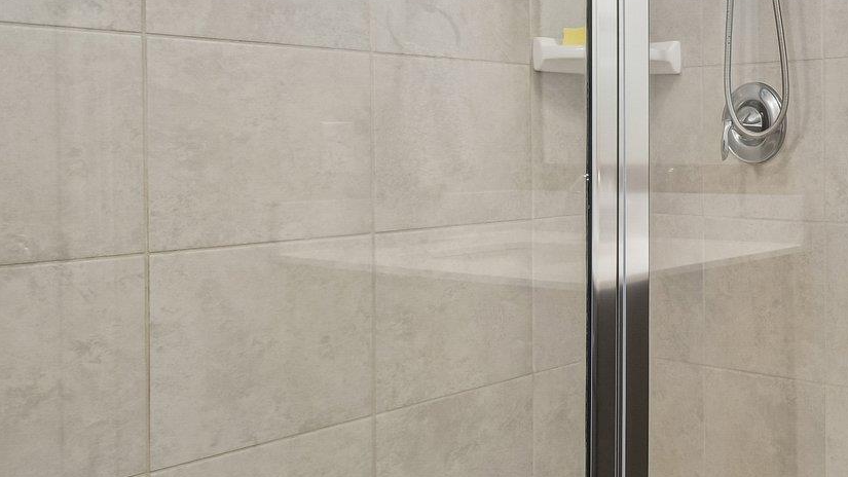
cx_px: 936
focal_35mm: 39
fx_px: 877
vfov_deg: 29.9
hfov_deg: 41.1
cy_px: 112
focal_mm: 10
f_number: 8
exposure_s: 1/13
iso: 400
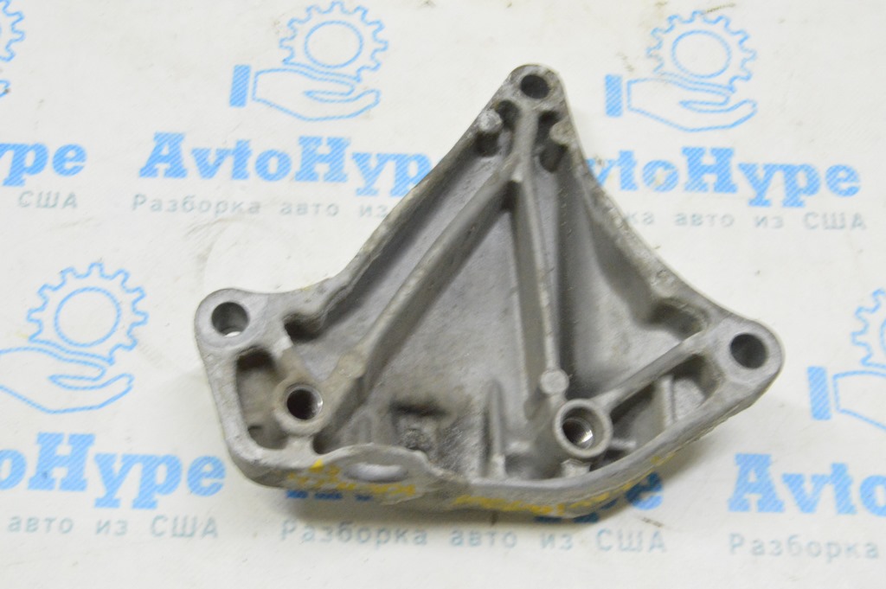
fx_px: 1180
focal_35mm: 48
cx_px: 443
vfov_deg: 28.0
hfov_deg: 41.1
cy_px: 294
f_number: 20
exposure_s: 1/15
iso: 6400
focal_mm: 32
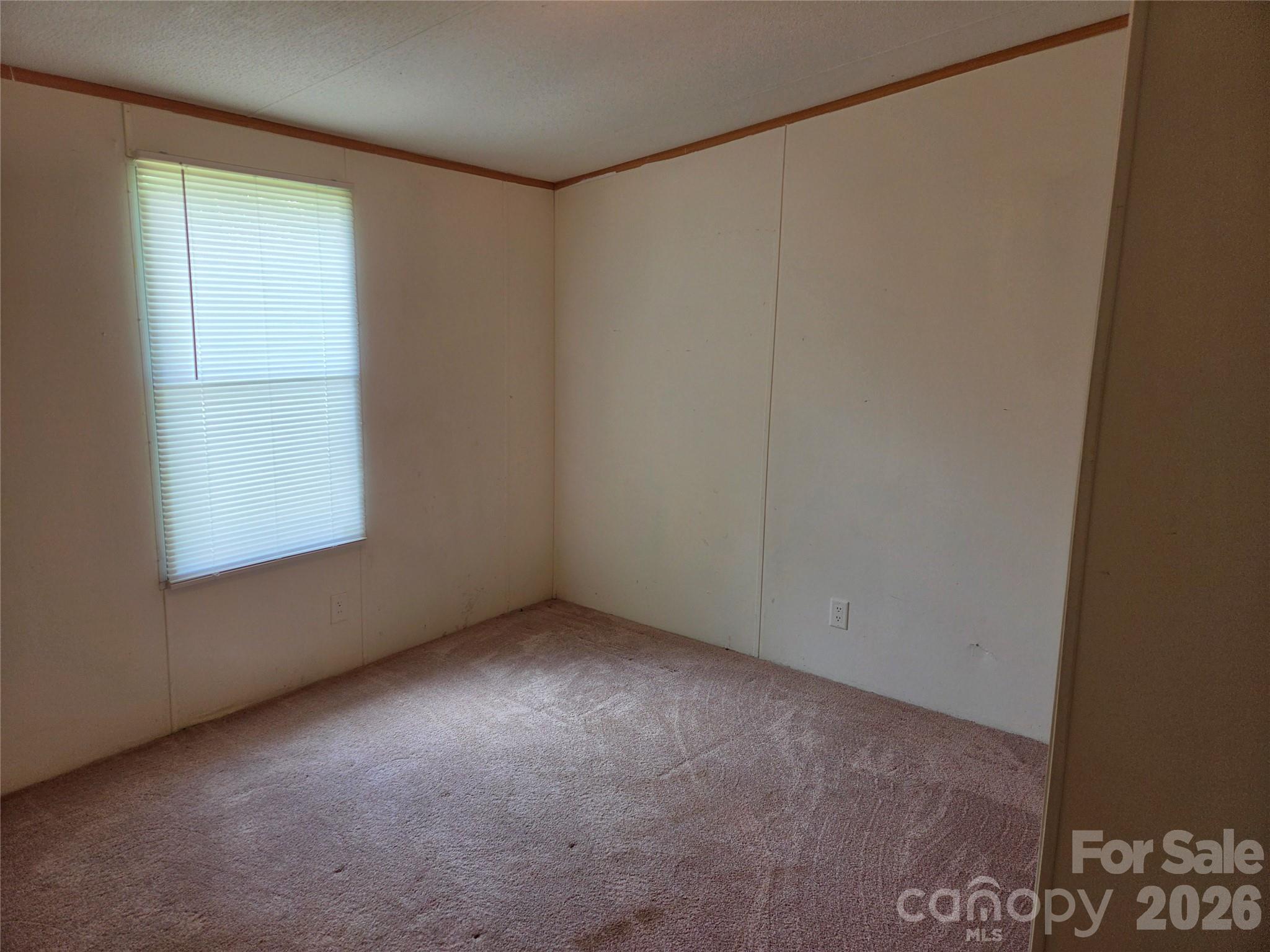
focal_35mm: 23
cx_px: 635
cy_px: 476
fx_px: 844
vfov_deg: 58.9
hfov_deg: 73.9
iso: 40
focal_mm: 5.4
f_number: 1.8
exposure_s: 1/120
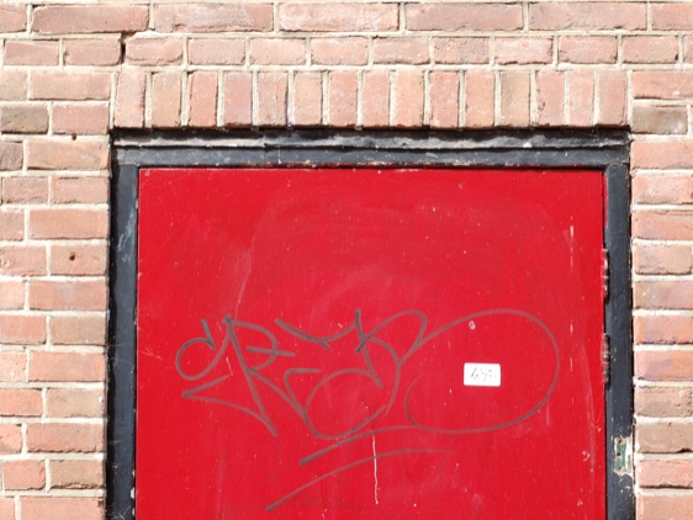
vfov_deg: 18.0
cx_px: 350
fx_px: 1642
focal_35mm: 82
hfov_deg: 23.8
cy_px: 261
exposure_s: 1/250
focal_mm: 50
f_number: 8
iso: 400
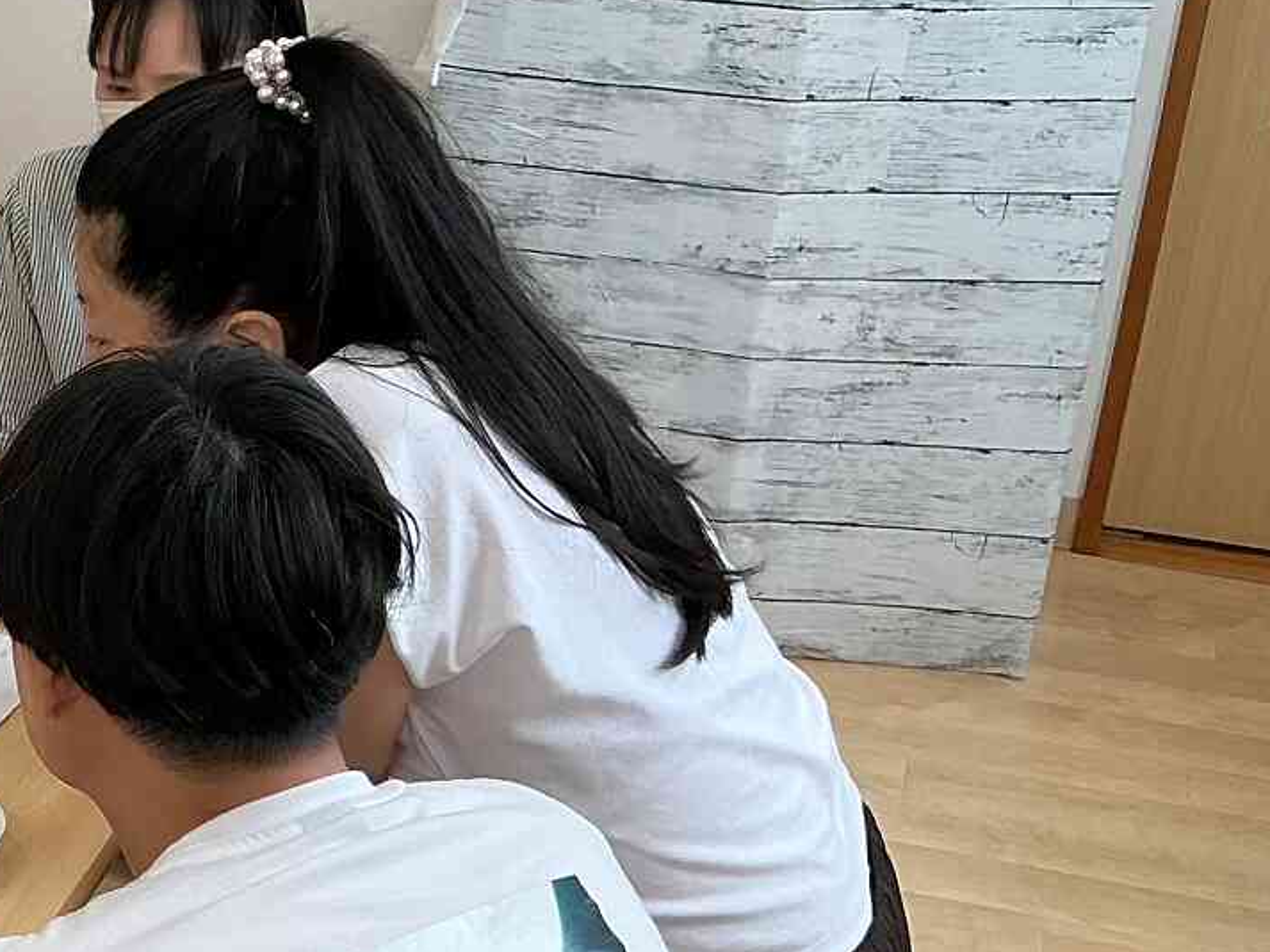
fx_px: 3009
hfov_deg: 21.1
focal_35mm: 82
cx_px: -481
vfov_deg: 18.0
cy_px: 553
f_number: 1.8
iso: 25
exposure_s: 1/120
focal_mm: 3
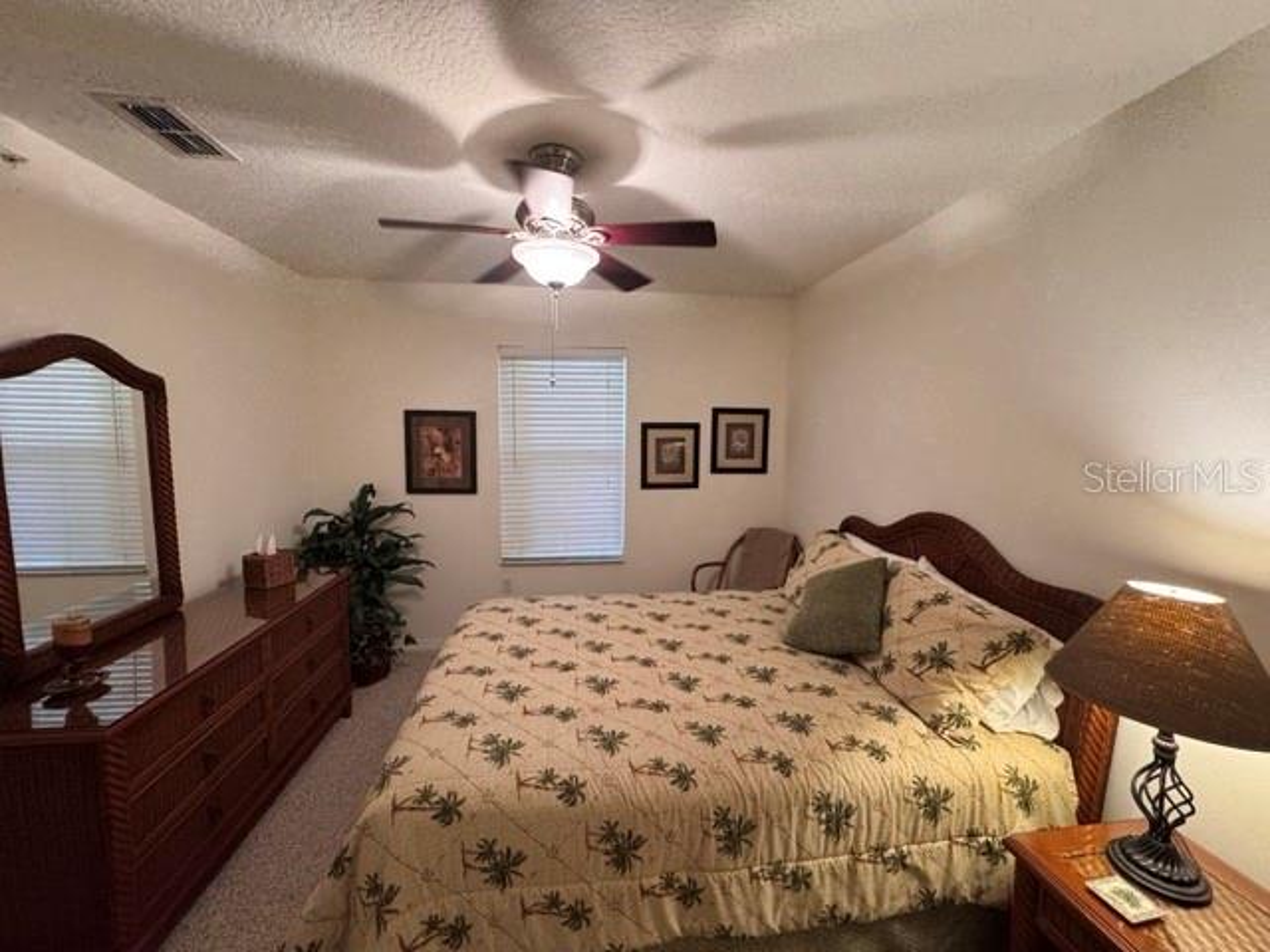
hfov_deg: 102.1
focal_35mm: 14
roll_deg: -1.3
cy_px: 476
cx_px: 635
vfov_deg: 85.7
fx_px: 514
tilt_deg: -6.9
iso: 500
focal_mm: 2.22
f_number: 2.2
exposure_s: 1/60
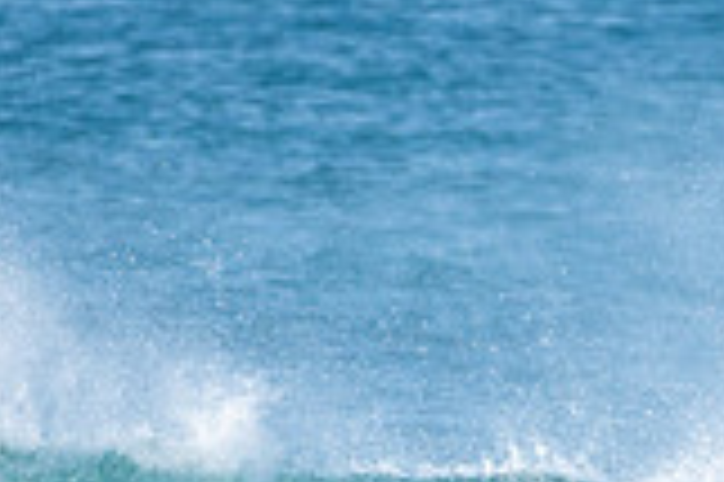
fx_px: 54405
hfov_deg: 0.8
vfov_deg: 0.5
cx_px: 796
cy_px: 858
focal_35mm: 2708
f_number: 5.6
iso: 360
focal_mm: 500
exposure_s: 1/1250
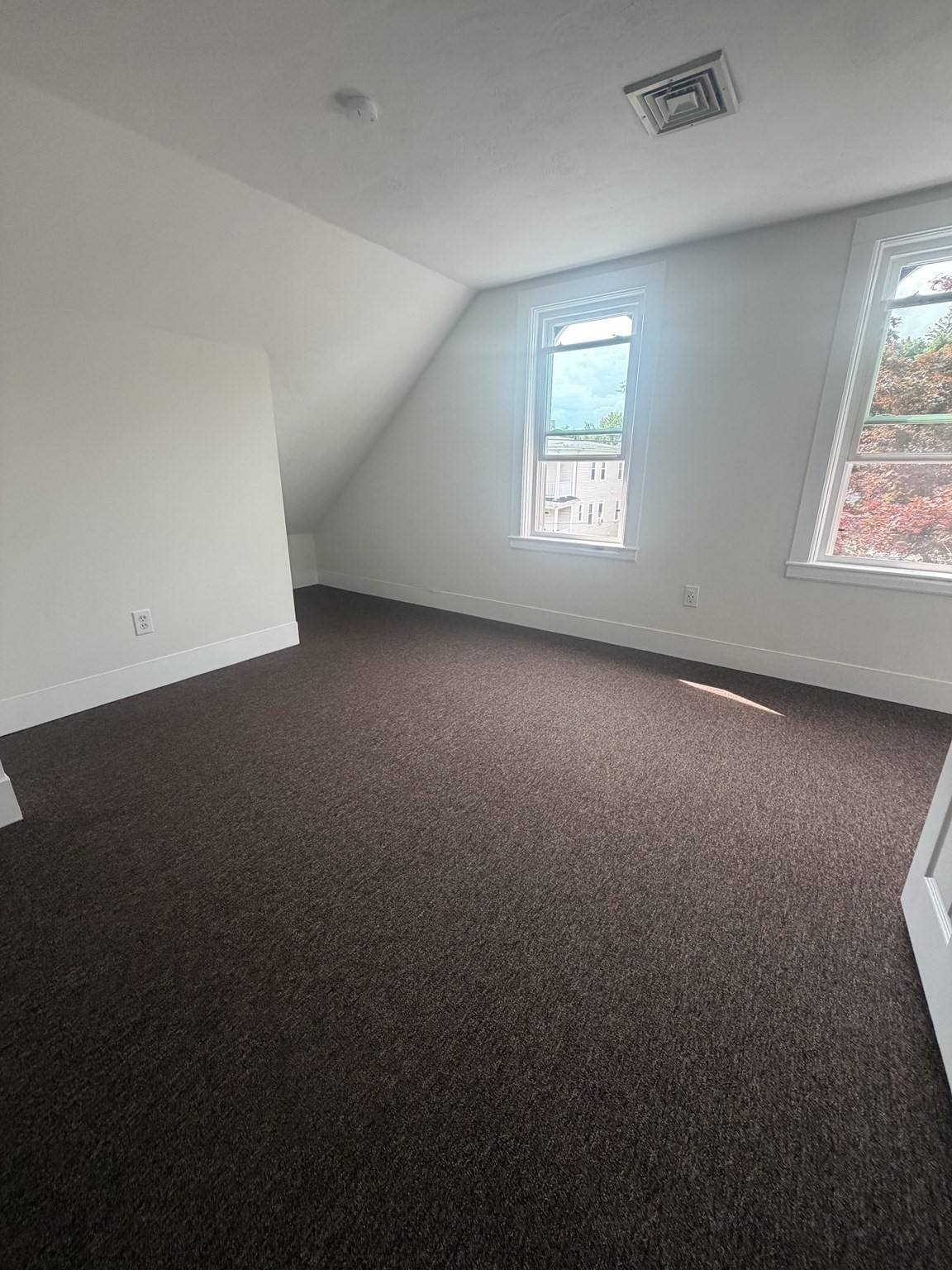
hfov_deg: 85.7
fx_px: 513
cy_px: 635
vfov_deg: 102.1
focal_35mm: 14
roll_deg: -0.7
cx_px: 476
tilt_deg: -16.8
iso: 200
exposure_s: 1/121
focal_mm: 2.22
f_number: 2.2
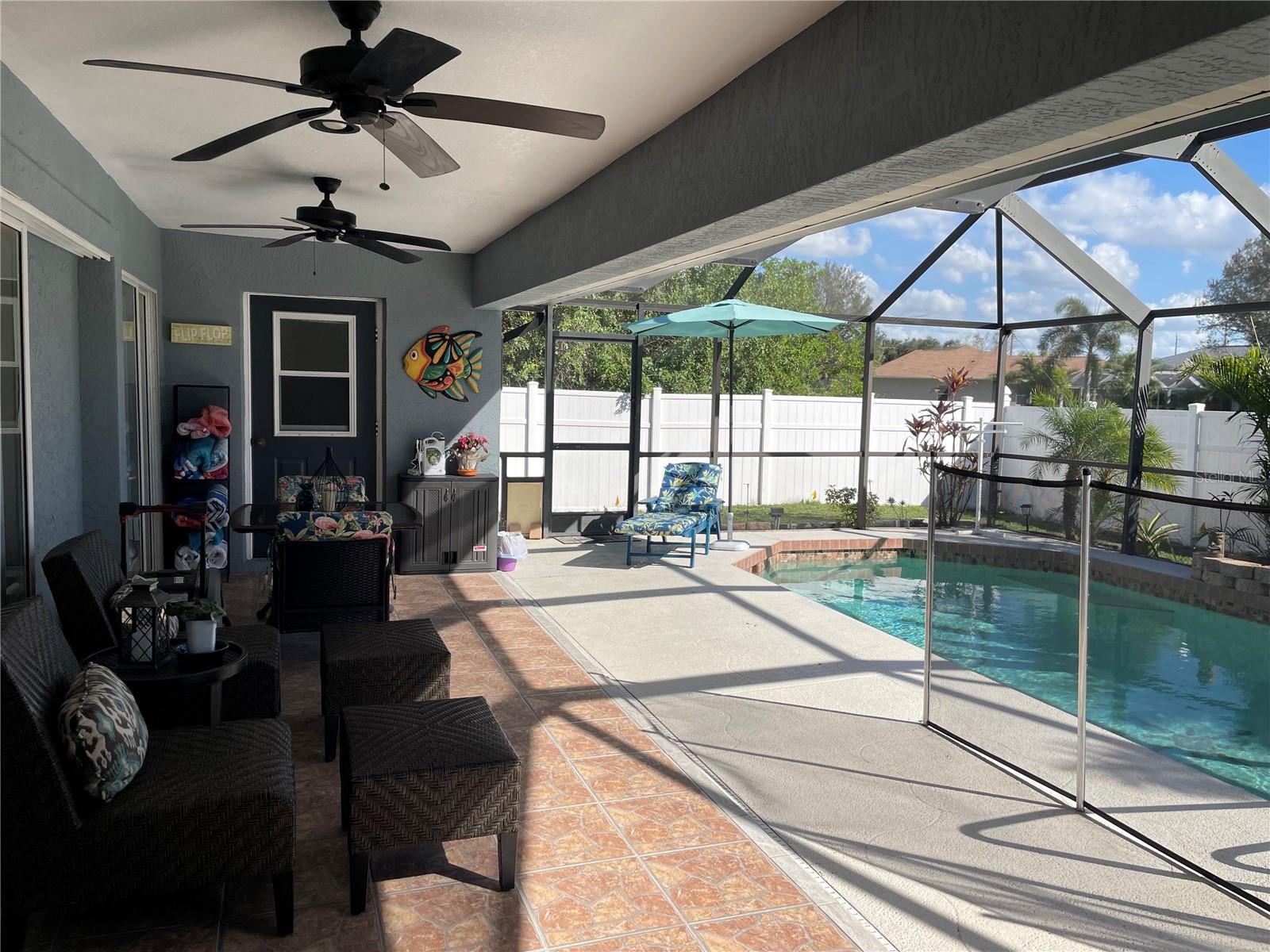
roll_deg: -1.1
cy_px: 476
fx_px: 954
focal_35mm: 26
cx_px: 635
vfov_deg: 53.1
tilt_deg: -3.5
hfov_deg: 67.3
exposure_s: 1/2174
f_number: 1.6
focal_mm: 4.2
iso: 32
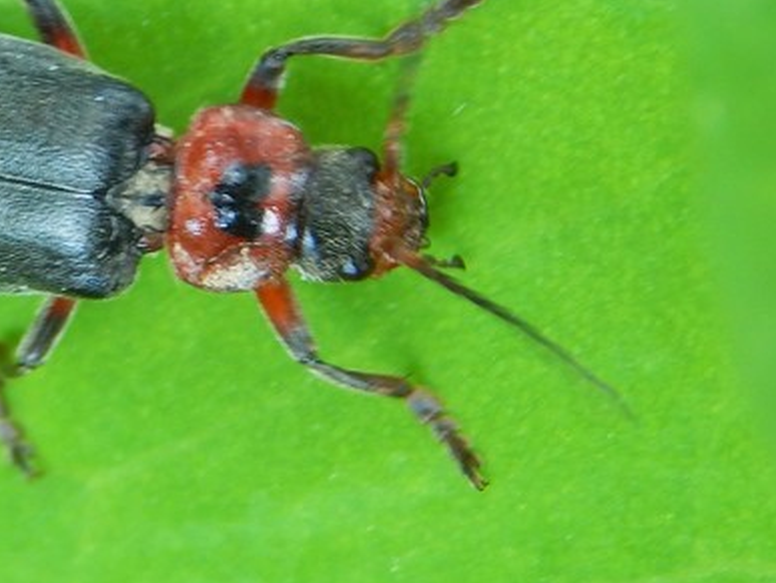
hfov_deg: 8.6
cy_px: 108
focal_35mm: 229
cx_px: 67
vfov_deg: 6.5
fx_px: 5138
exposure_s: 1/50
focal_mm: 18.7
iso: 125
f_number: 4.5
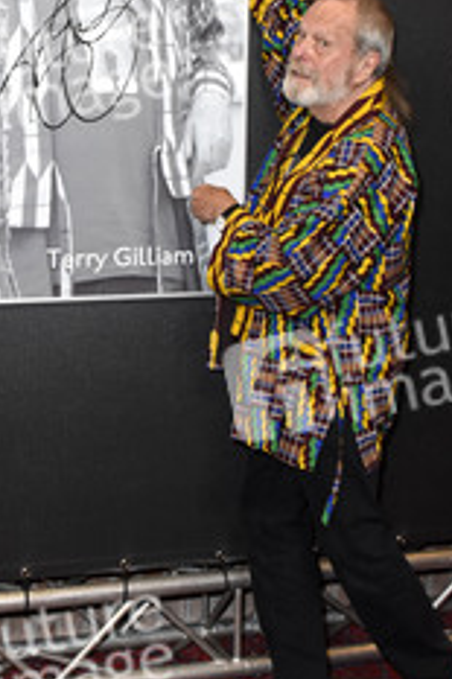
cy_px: 227
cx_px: 108
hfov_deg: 20.1
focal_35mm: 67
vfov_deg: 29.9
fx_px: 1264
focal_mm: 26
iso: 1250
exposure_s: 1/160
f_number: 6.3
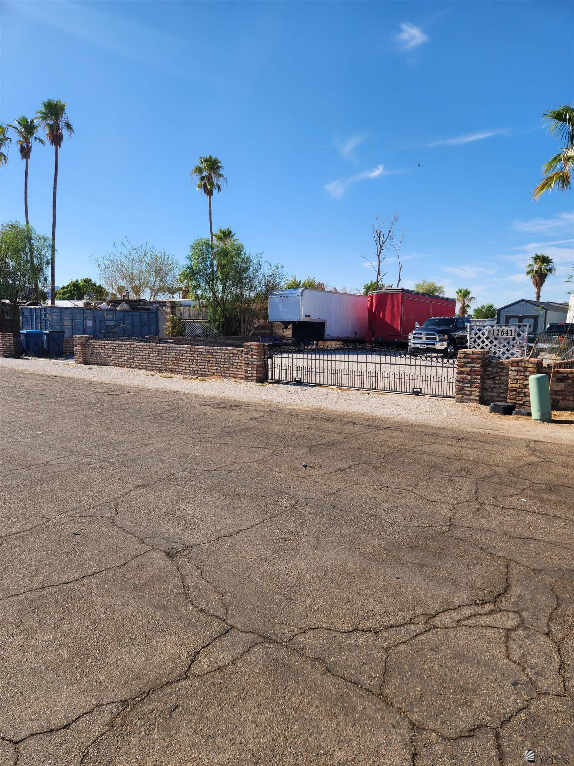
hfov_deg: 58.9
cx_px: 287
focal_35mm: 23
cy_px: 383
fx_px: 509
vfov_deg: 73.9
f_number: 1.8
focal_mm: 5.4
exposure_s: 1/1509
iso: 20
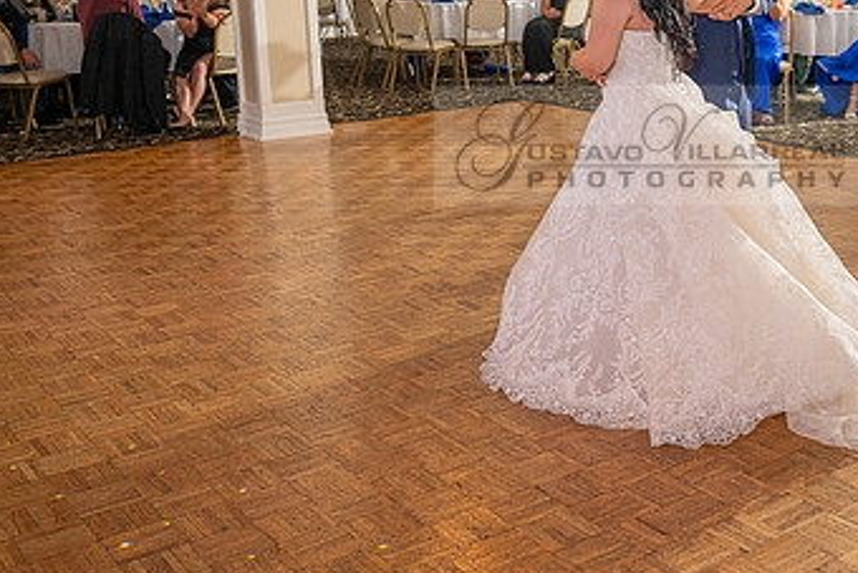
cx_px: 702
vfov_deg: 26.3
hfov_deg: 37.3
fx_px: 1216
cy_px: 178
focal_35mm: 51
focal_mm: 28
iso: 640
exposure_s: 1/160
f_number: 3.2
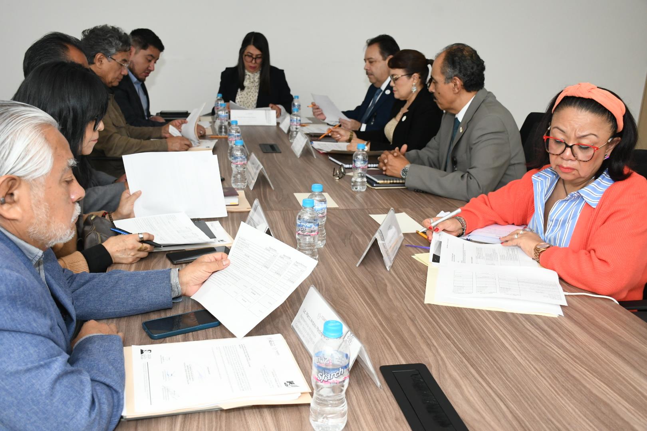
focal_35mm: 36
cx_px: 324
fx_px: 647
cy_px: 216
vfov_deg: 36.9
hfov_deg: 53.1
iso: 1600
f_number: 5.6
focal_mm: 24
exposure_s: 1/200
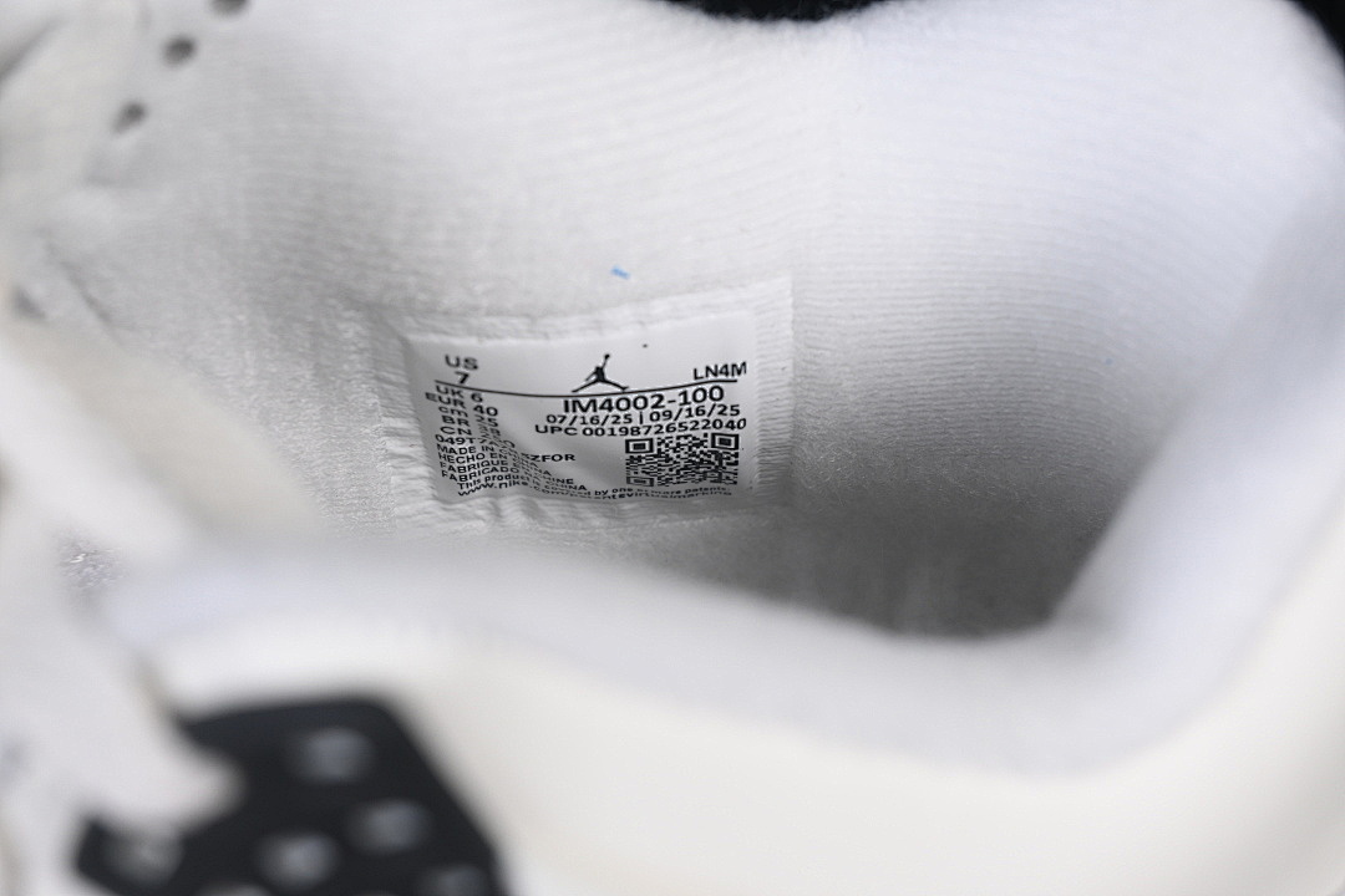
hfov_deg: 27.0
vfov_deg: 18.2
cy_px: 448
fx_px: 2802
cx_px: 672
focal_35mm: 75
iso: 160
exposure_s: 1/80
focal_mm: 50
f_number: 7.1
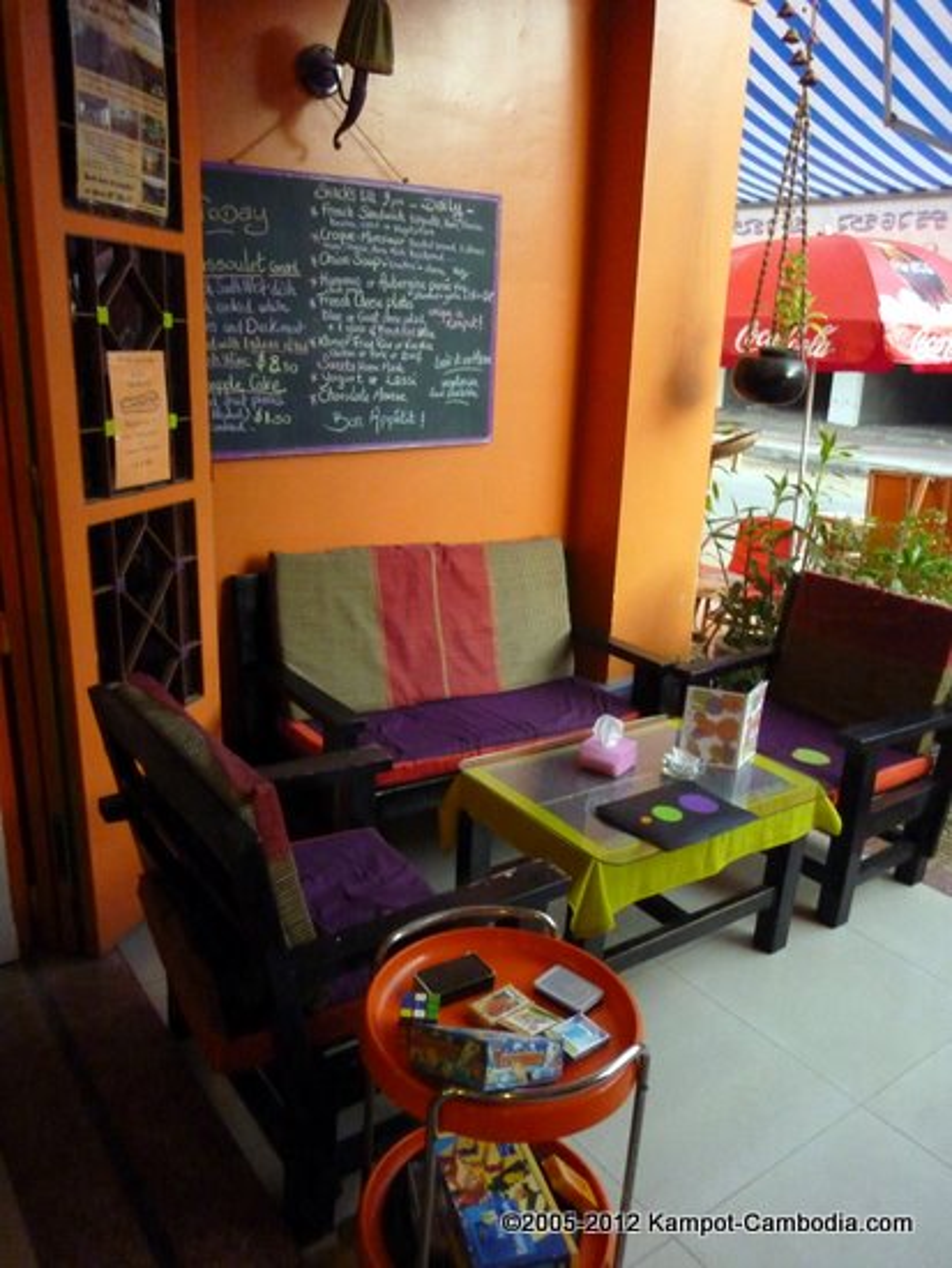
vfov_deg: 69.4
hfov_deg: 54.9
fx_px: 916
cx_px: 476
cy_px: 634
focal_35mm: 25
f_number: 3.3
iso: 800
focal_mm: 4.5
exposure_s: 1/8
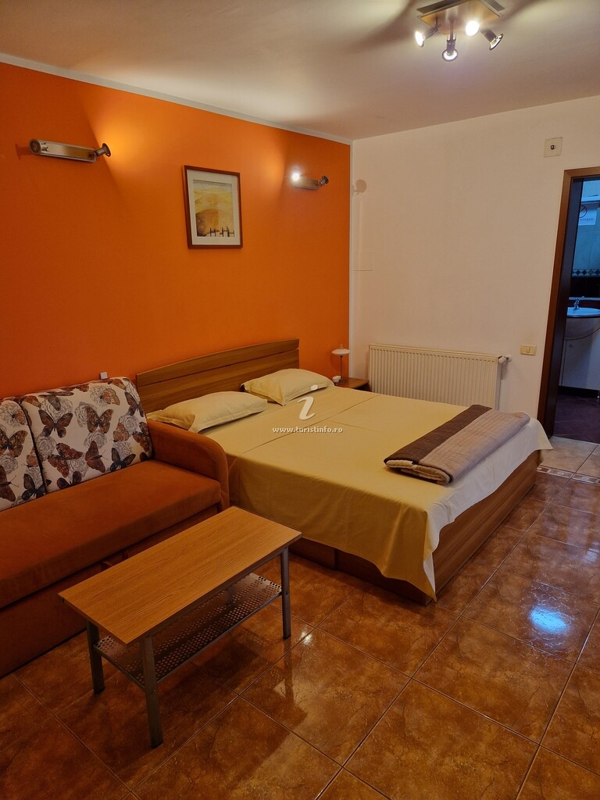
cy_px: 400
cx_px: 300
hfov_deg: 58.9
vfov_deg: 73.9
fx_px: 532
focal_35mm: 23
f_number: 1.8
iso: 160
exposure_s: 1/100
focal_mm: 5.4
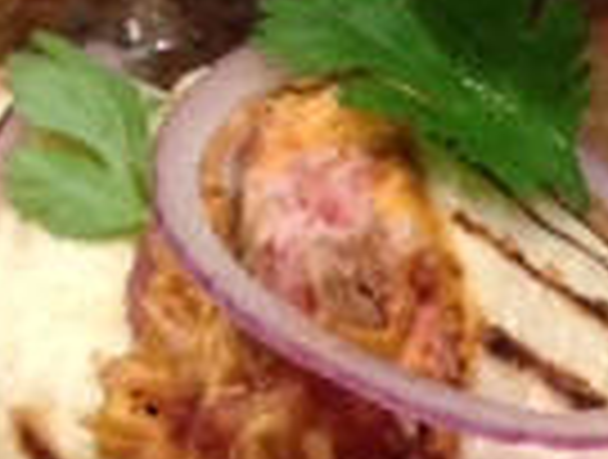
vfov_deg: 9.6
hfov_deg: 11.8
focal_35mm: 156
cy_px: 306
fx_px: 2747
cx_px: 1022
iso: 400
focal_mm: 4.13
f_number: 2.4
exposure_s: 1/17
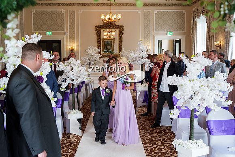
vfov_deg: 31.5
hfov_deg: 45.9
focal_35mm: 43
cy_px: 78
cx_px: 118
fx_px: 278
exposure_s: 1/80
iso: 400
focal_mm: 42
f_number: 4
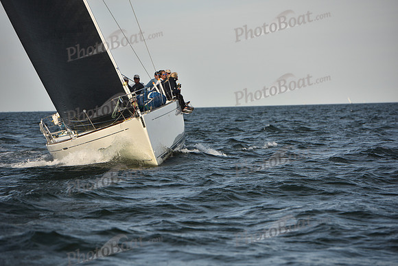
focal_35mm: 180
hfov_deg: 11.4
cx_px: 199
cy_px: 133
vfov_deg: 7.6
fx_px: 1990
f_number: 5
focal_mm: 180
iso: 250
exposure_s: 1/640
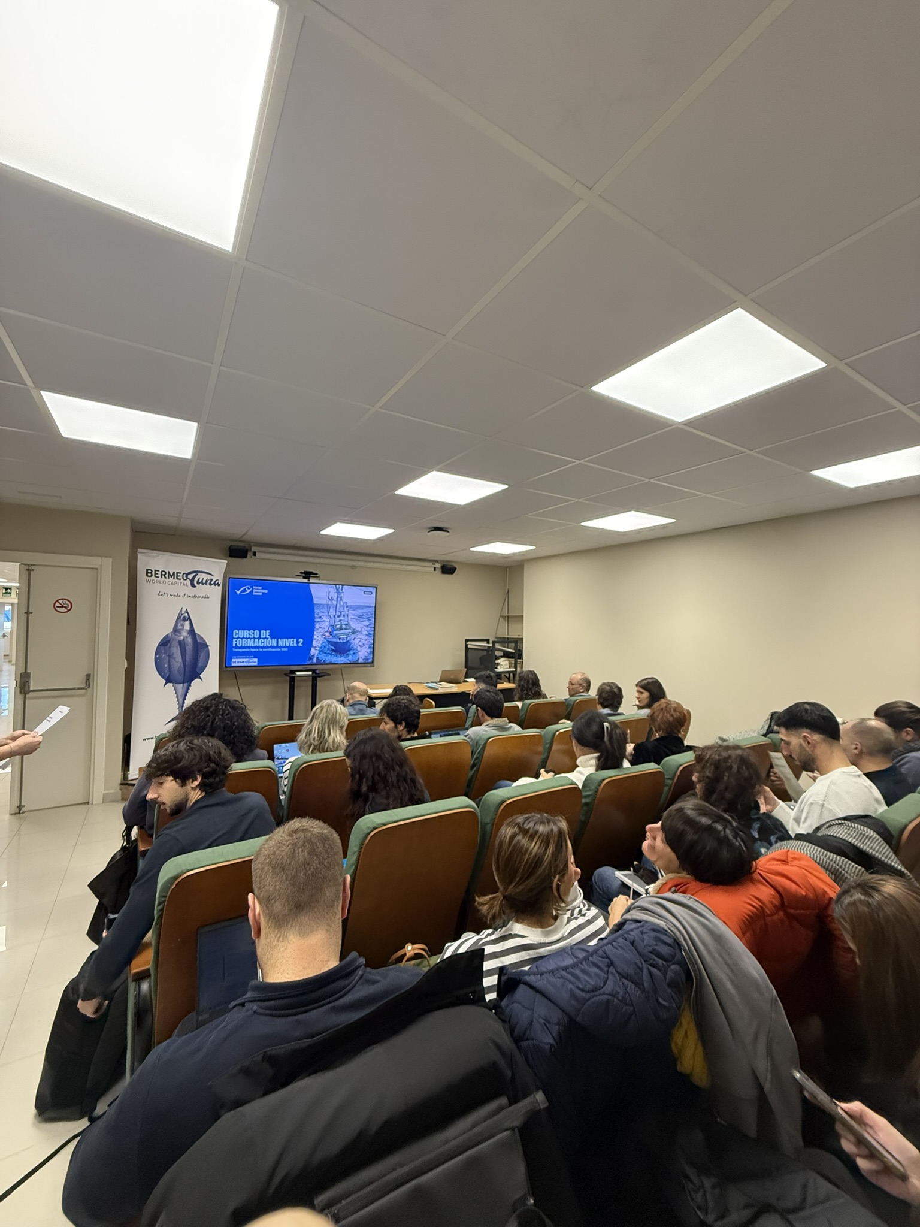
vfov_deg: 102.1
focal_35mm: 14
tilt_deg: +2.4
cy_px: 614
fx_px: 496
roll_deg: -1.1
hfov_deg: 85.7
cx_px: 460
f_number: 2.2
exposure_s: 1/100
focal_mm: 2.22
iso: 500
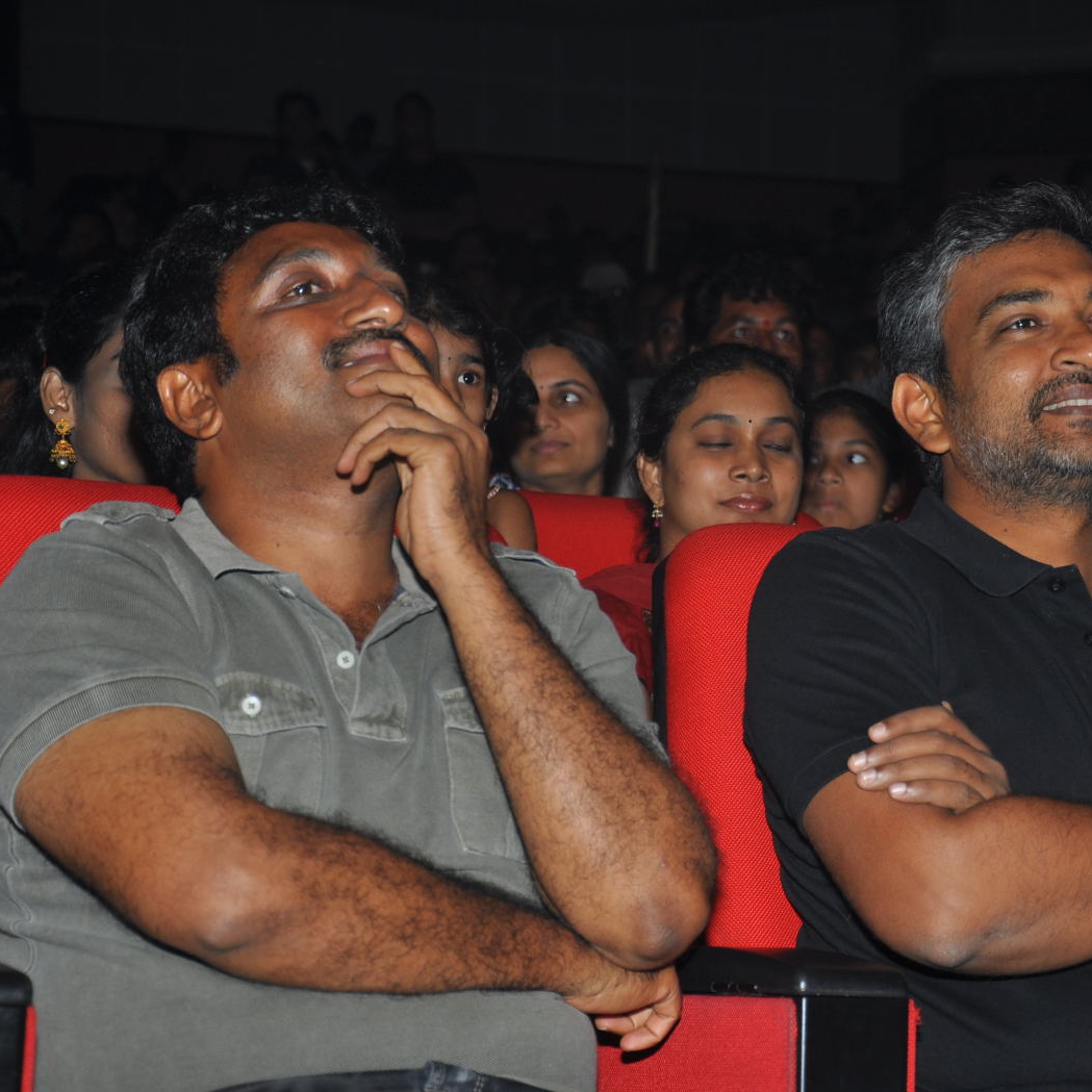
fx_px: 3605
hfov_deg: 17.2
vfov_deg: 17.2
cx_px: 782
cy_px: 545
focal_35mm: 101
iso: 200
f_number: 5.6
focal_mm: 52
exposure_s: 1/125
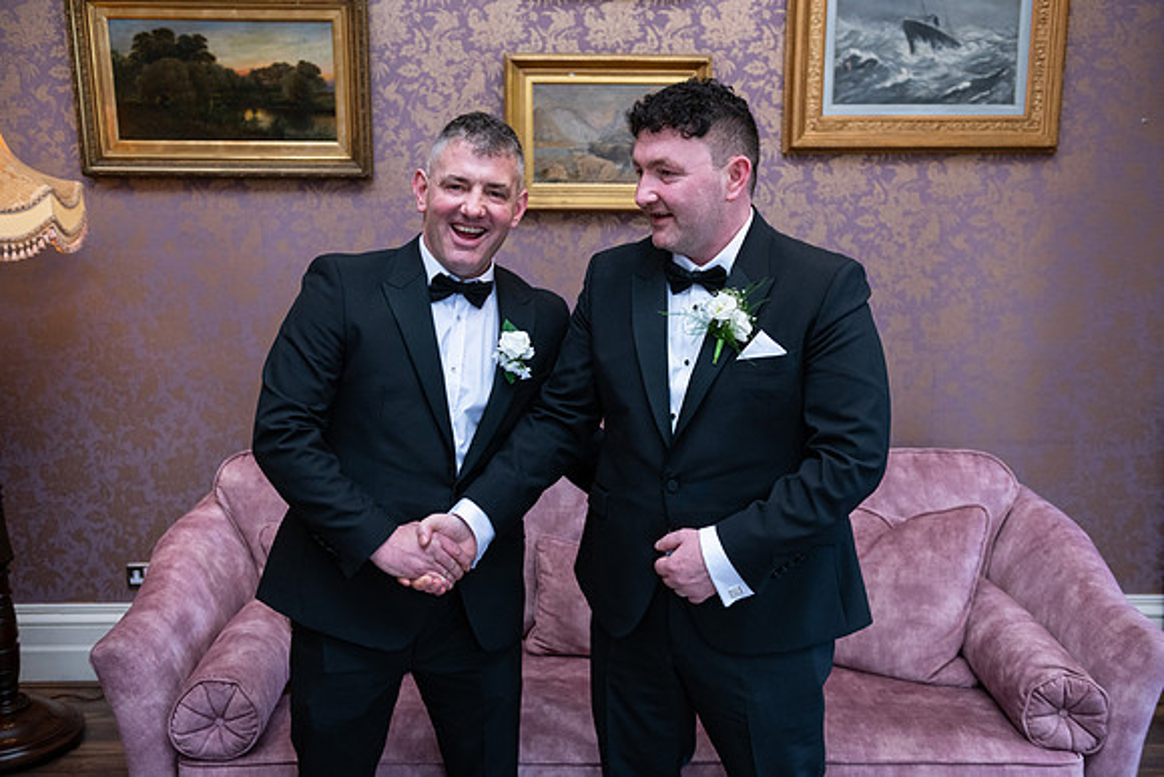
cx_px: 582
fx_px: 1164
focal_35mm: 36
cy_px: 388
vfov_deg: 36.9
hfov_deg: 53.1
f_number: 3.5
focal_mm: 36
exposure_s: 1/160
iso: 800
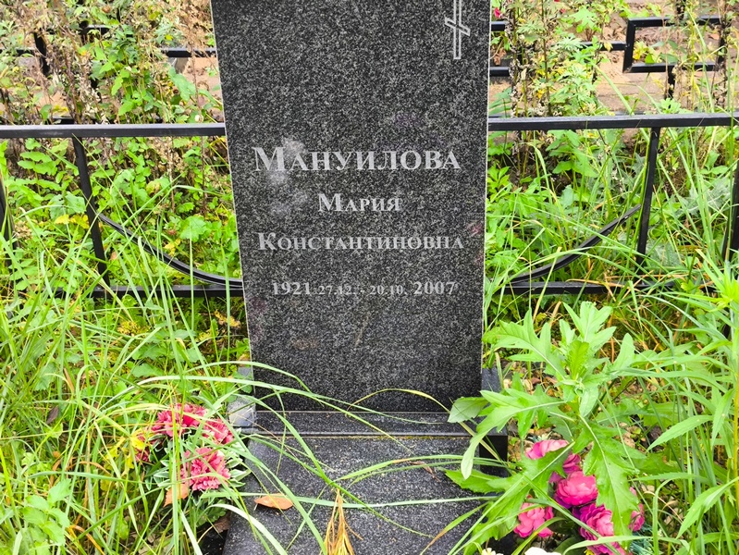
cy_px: 278
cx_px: 370
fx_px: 1068
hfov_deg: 38.2
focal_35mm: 50
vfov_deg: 29.1
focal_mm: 4.71
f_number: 1.7
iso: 100
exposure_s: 1/120
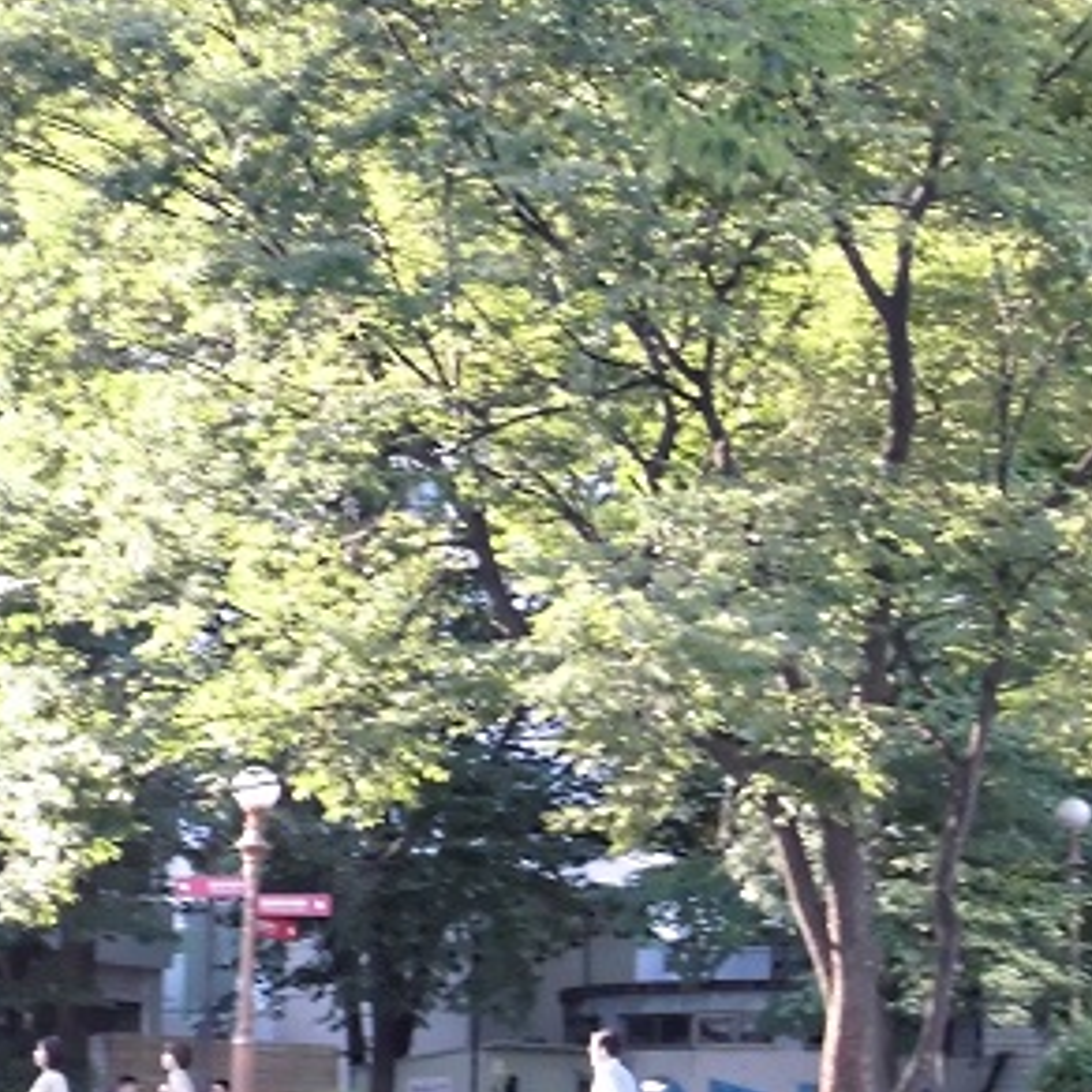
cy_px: 615
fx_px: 4140
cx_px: 810
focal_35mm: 116
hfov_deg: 15.0
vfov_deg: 15.0
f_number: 5.8
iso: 400
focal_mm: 13.5
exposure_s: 1/60
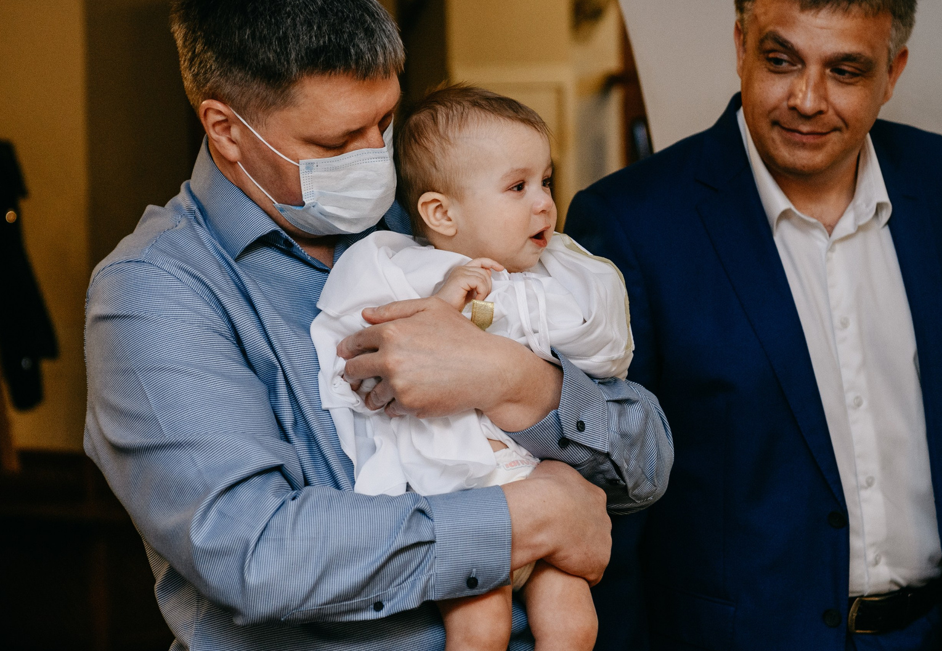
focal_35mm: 108
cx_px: 411
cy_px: 349
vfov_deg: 13.0
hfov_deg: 18.7
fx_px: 2858
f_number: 3.5
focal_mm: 60
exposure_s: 1/160
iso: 500
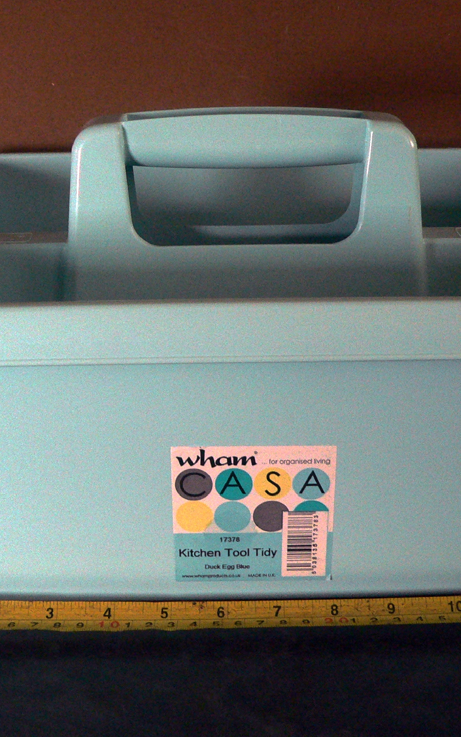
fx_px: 1025
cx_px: 251
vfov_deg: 39.6
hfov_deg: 25.3
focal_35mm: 51
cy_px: 369
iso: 400
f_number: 2.8
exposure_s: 1/25
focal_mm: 6
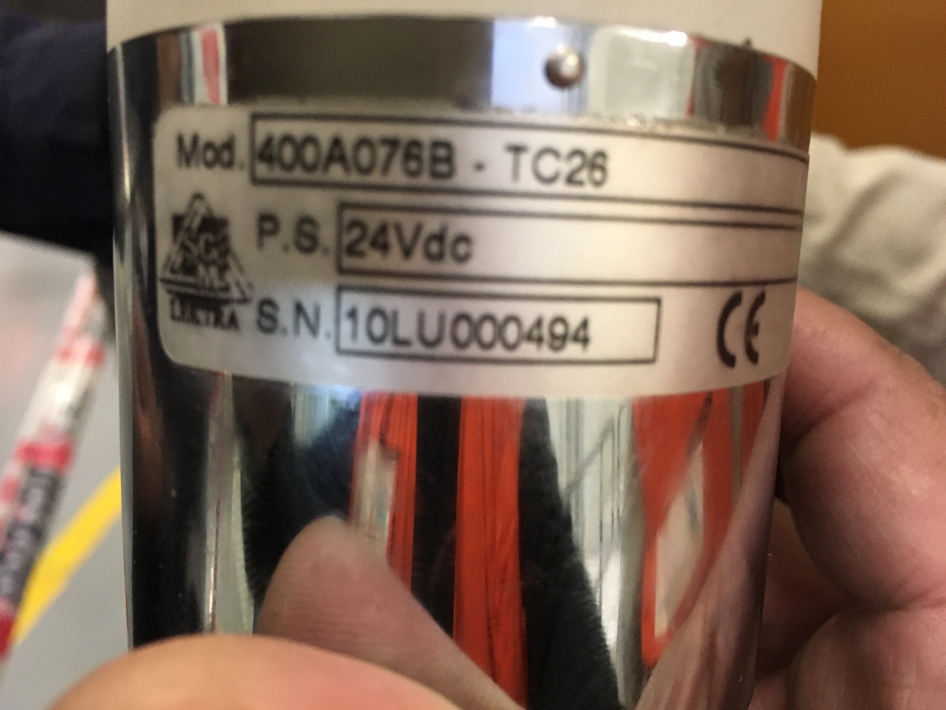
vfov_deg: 48.2
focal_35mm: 29
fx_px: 793
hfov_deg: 61.7
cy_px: 355
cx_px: 473
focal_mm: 4.15
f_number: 2.2
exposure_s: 1/25
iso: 200
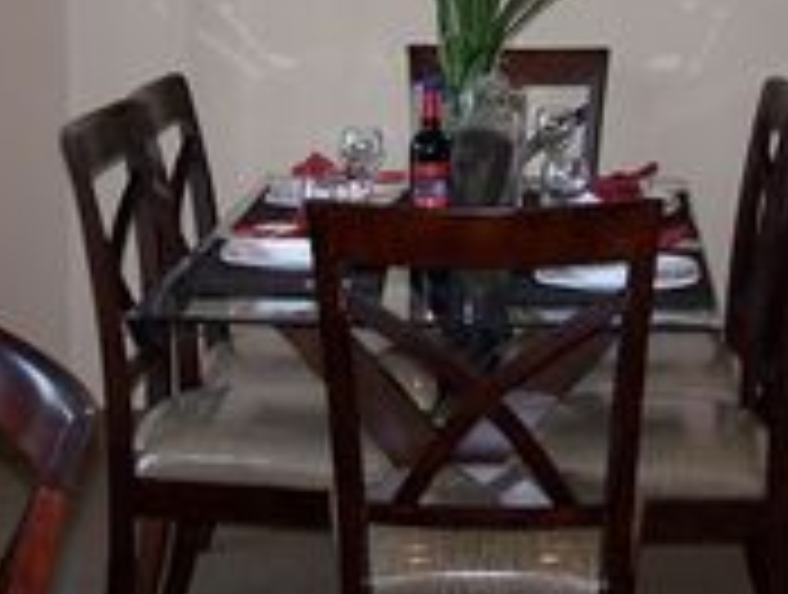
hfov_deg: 18.3
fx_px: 2441
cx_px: 414
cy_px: -9
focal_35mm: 107
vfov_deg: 13.7
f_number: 3.2
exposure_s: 1/60
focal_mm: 8.5
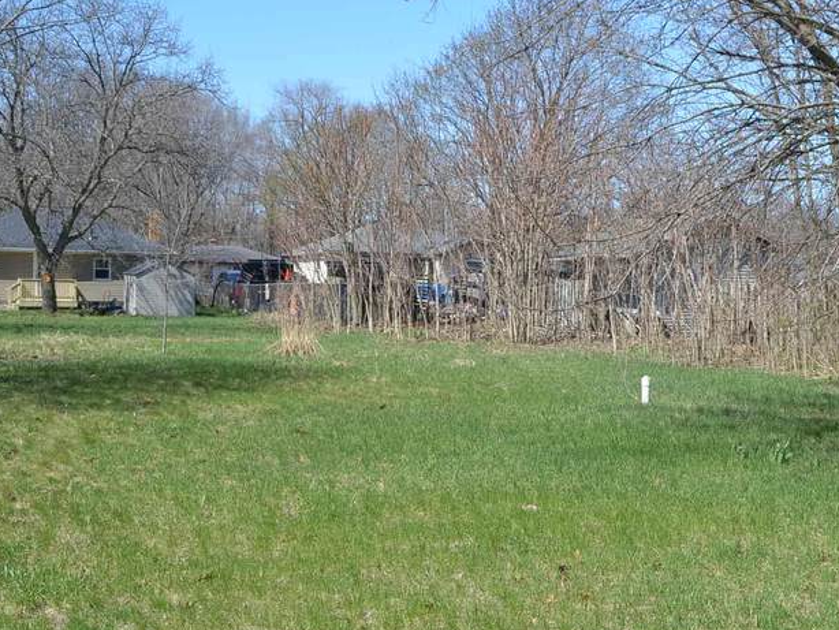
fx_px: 1309
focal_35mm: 54
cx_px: 560
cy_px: 328
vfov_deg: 27.0
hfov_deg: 35.2
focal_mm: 18
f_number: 8
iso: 200
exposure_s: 1/250
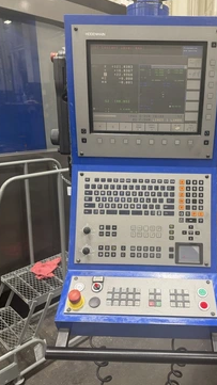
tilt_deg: -15.8
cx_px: 144
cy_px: 191
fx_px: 297
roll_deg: +0.5
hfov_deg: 39.7
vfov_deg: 66.1
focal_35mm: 29
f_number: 1.78
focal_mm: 6.76
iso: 160
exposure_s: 1/120
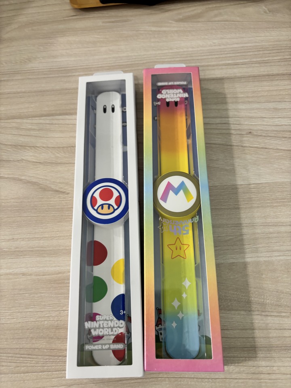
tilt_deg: -70.3
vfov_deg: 67.3
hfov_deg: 53.1
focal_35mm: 26
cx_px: 146
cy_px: 194
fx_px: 291
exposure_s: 1/60
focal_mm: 5.96
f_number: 1.6
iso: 125
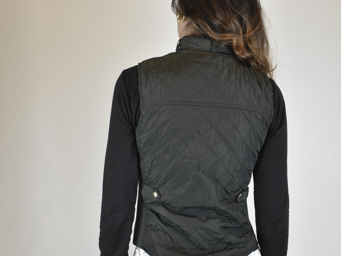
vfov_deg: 26.2
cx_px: 172
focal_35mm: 55
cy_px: 201
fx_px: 539
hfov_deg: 35.1
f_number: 13
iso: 1600
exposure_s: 1/50
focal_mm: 25
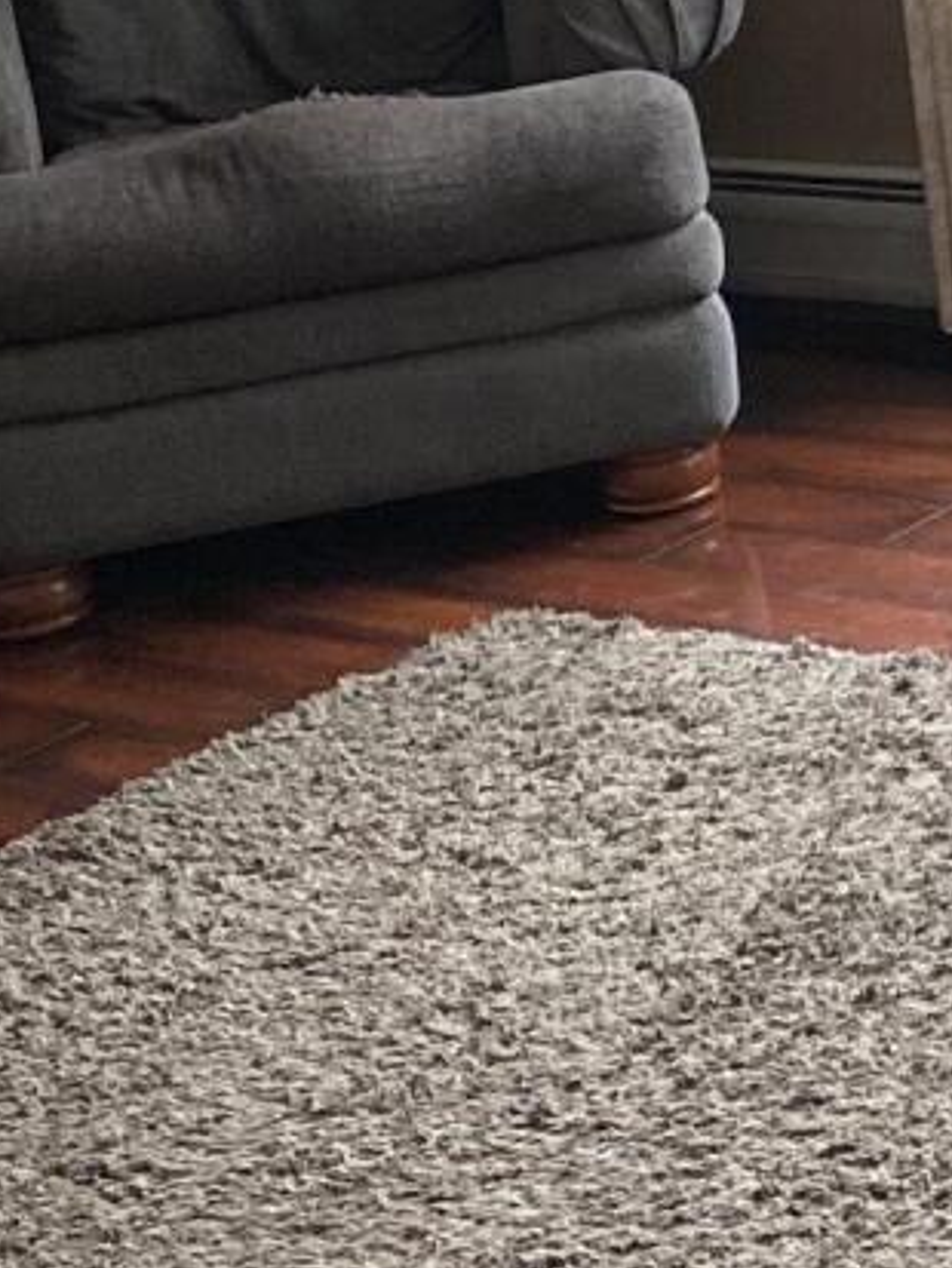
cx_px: 1468
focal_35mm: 126
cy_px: -190
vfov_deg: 15.2
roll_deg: +5.4
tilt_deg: -9.2
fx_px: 4618
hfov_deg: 11.3
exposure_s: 1/60
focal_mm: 4.25
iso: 160
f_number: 1.8
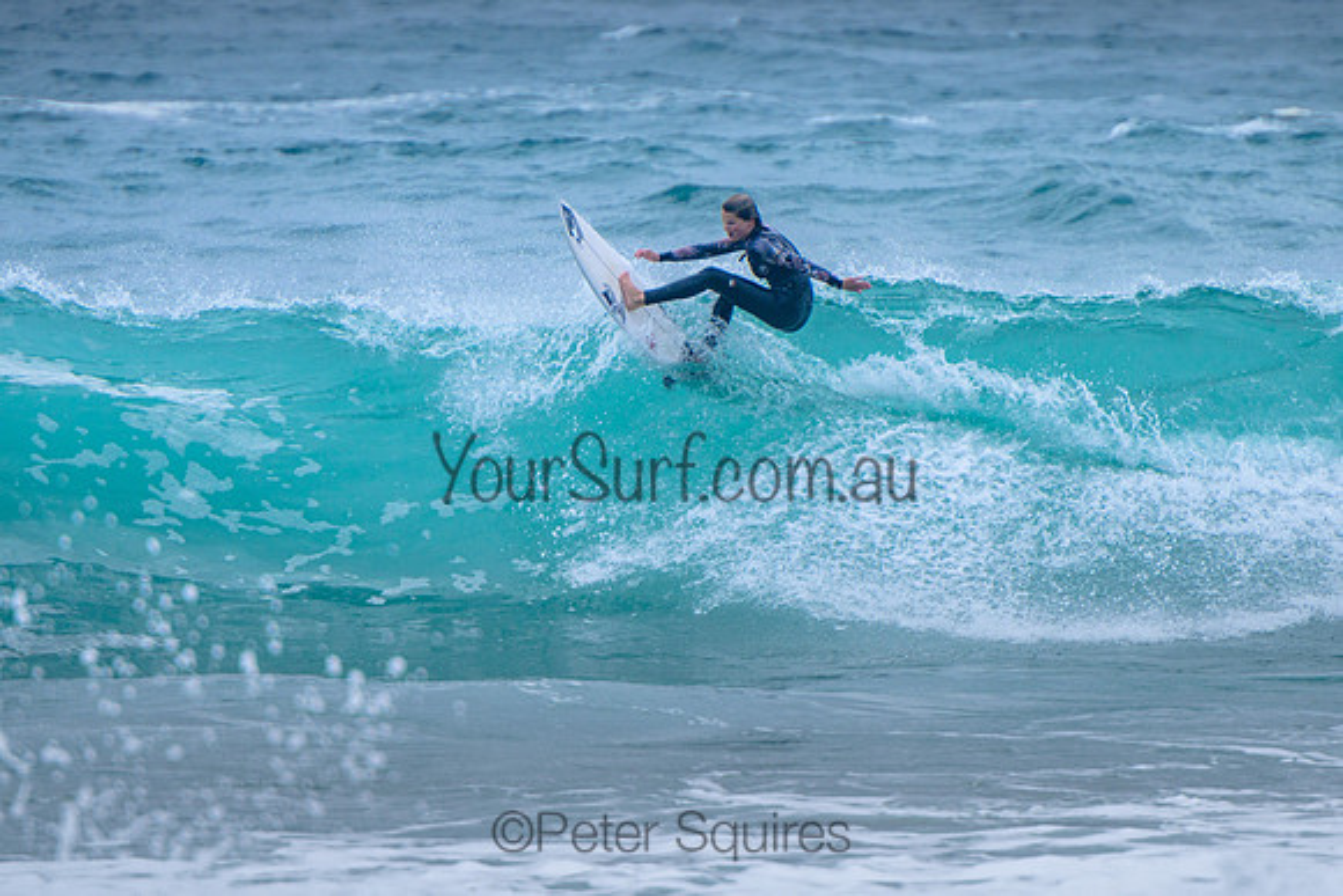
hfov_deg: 3.7
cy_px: 431
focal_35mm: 550
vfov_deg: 2.5
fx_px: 20527
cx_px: 828
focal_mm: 400
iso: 320
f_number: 5.6
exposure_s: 1/2000
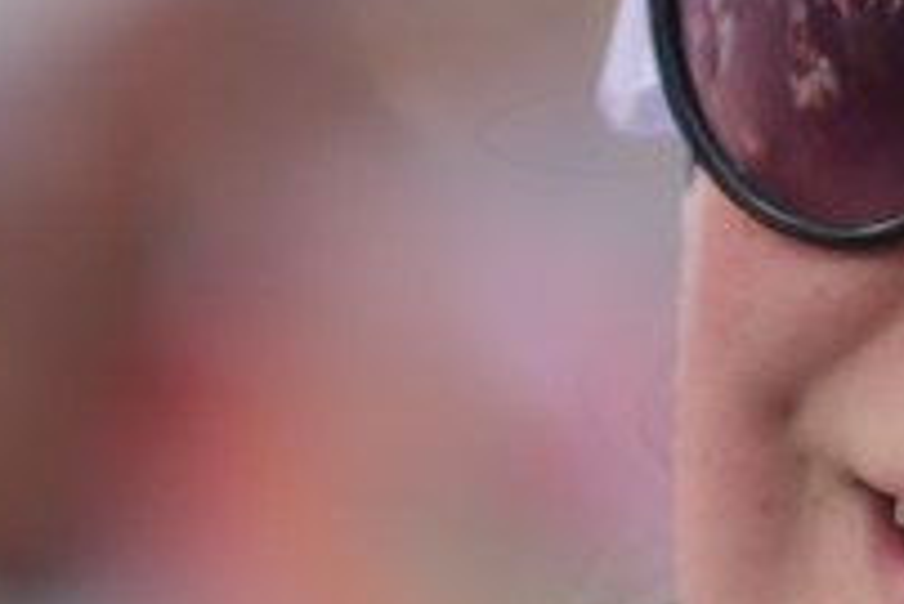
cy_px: 508
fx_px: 28697
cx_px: 1656
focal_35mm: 1142
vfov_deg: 1.2
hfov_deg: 1.8
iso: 100
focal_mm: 150
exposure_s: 1/400
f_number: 2.8
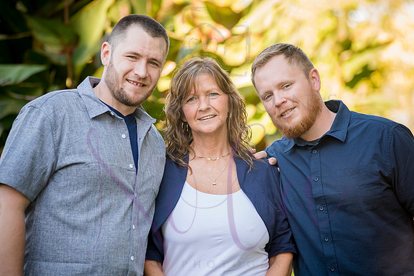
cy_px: 138
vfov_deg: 10.2
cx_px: 207
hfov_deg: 15.2
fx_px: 1553
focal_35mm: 135
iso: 800
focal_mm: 135
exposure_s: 1/500
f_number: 4
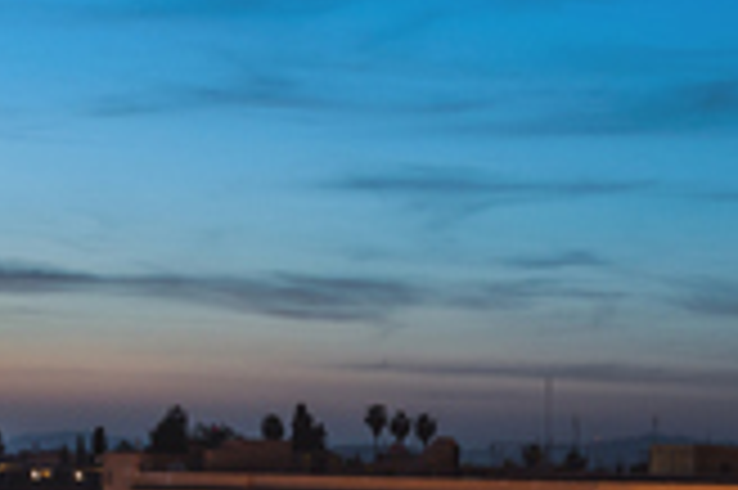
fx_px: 3604
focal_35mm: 176
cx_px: 1161
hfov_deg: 11.2
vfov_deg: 7.7
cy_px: 544
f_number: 6.3
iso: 200
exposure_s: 1/1.25
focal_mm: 48
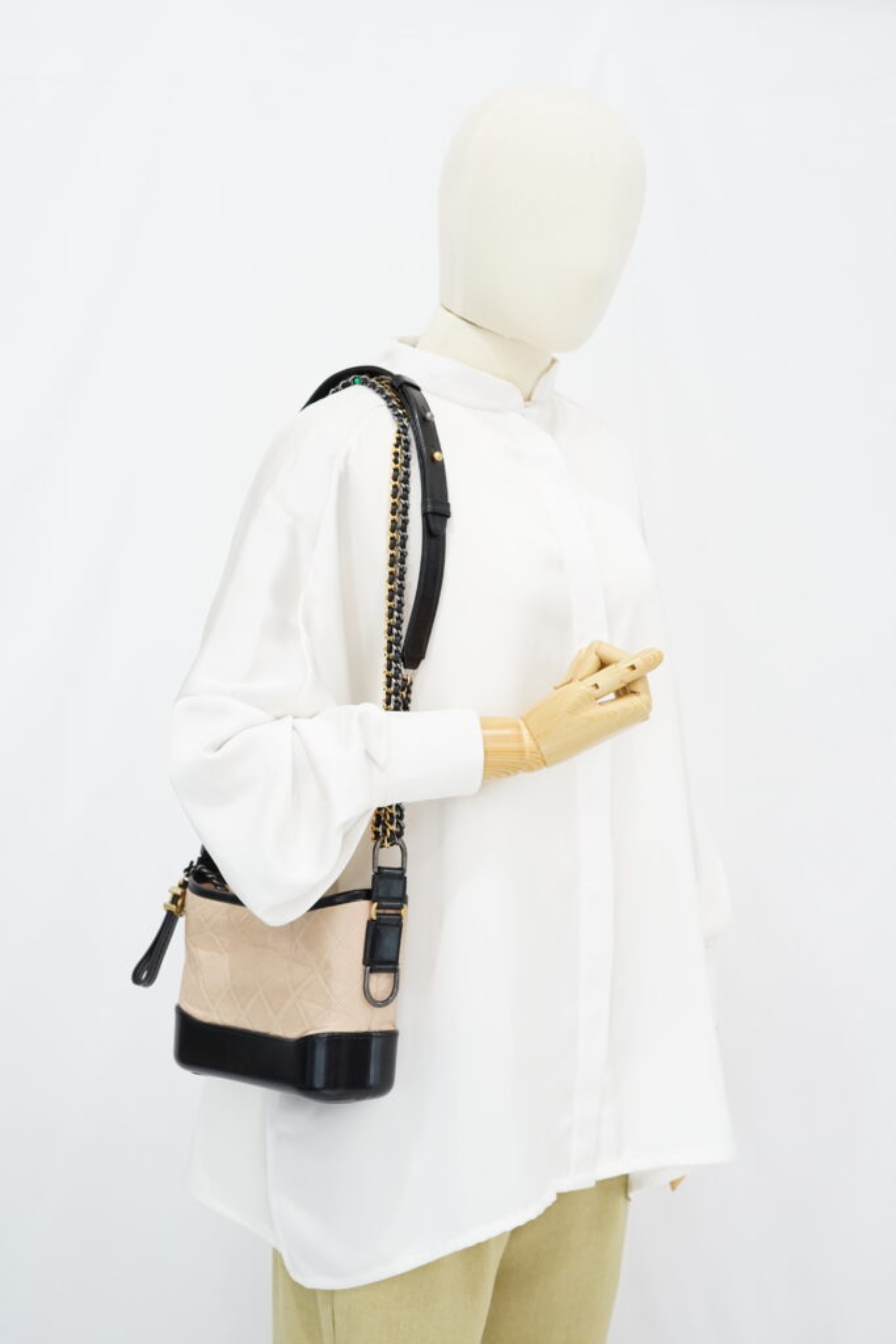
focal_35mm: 50
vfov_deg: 39.6
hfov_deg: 27.0
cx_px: 448
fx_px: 1866
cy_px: 672
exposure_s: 1/8
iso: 640
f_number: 6.3
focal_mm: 50
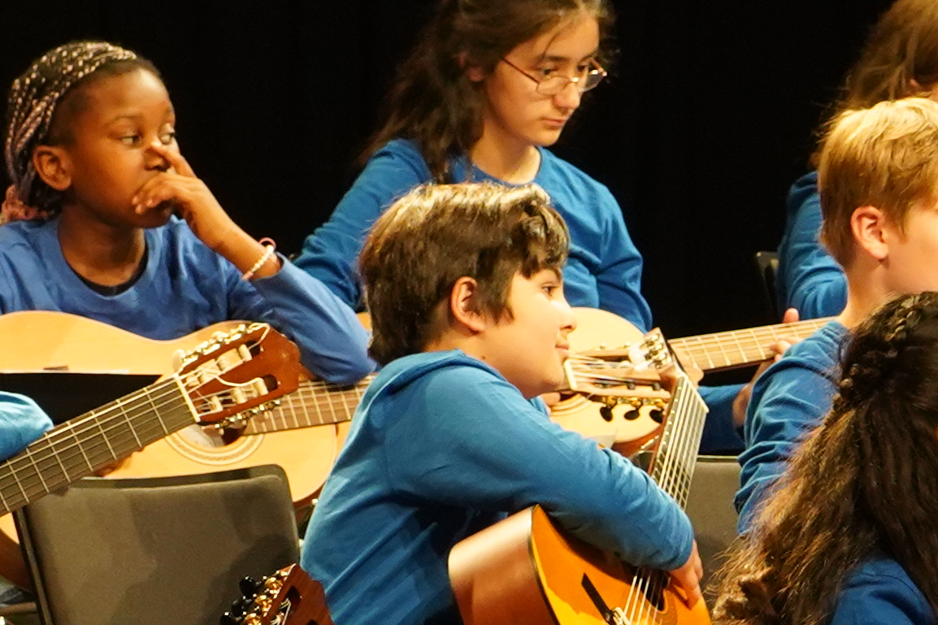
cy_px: 573
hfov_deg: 5.6
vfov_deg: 3.8
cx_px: 1055
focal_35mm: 364
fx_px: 9482
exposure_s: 1/50
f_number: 8
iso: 2500
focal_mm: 70
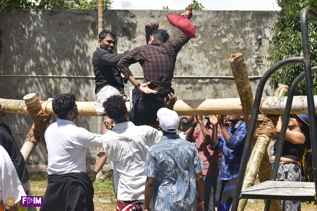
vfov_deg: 20.2
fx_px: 594
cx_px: 158
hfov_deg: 29.9
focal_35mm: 68
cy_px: 106
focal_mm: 45
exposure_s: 1/500
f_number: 8
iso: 125
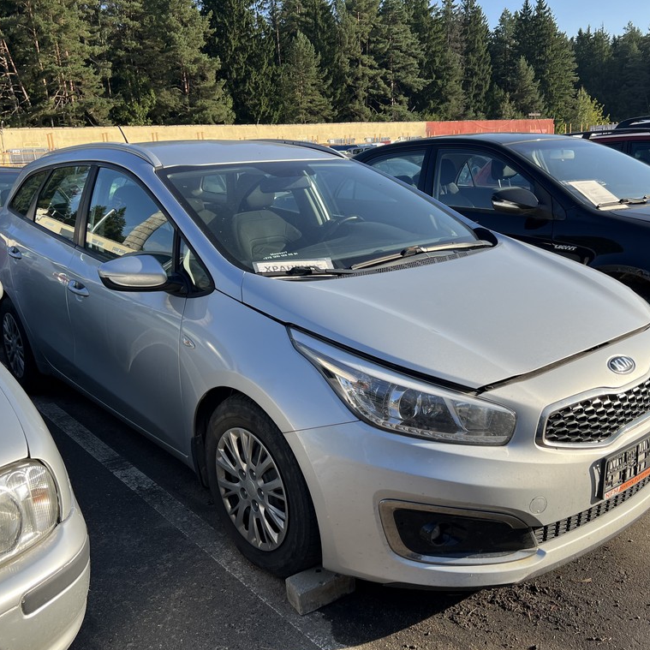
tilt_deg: -13.4
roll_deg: +3.0
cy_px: 327
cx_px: 331
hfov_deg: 52.5
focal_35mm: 31
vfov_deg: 52.5
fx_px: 659
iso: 50
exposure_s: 1/1972
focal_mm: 5.7
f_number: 1.5
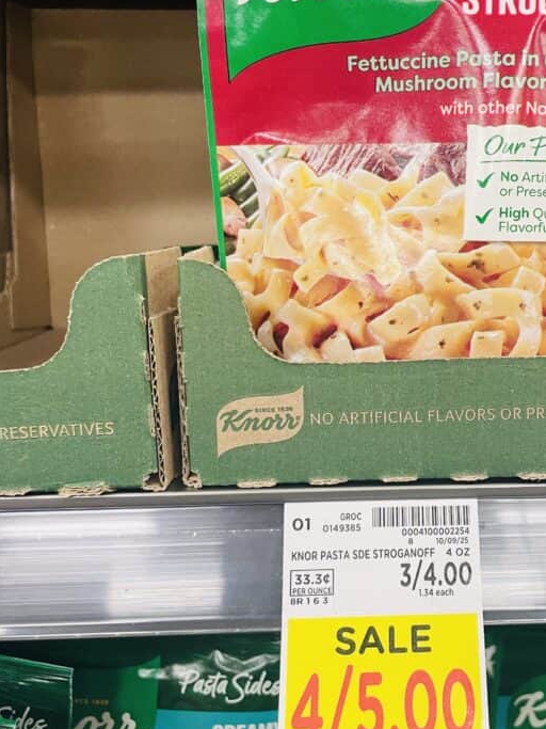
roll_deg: +0.4
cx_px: 407
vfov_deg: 47.8
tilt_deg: -11.5
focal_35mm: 39
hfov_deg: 36.0
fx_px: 820
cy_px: 333
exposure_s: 1/65
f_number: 1.6
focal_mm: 4.2
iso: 100
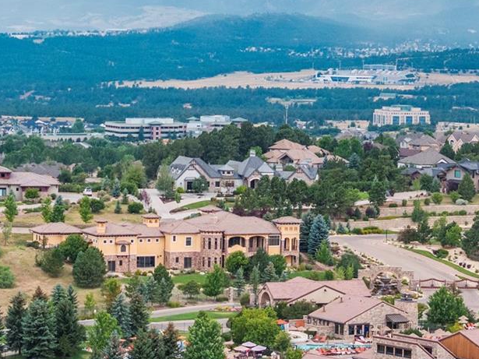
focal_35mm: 164
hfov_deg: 12.0
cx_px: 60
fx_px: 2269
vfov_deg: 9.0
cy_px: 174
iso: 280
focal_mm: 19.35
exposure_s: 1/120
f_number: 2.8
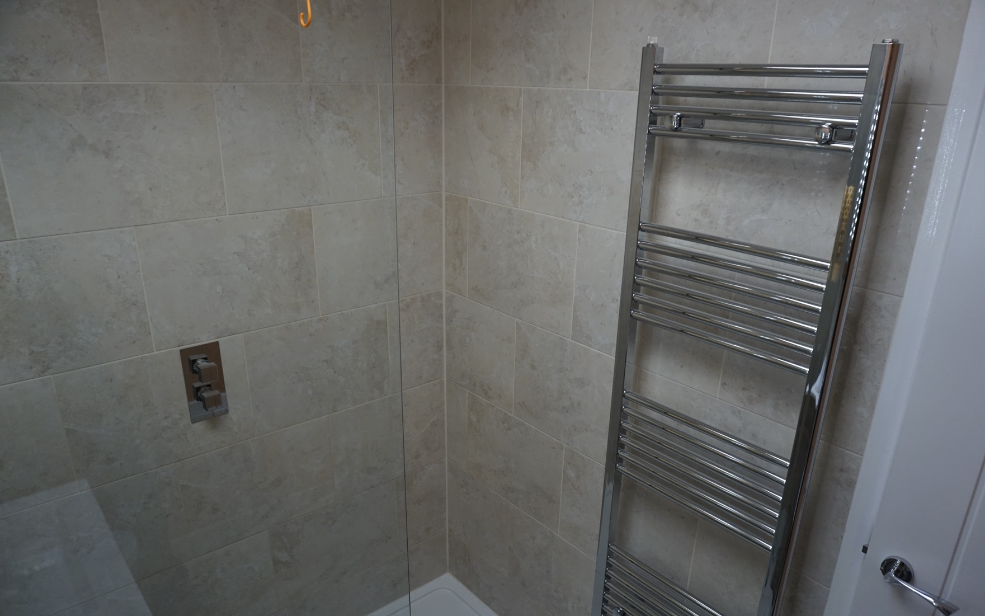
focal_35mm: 25
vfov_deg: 49.2
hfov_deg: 72.5
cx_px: 500
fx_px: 671
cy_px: 335
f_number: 4
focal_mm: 16
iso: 500
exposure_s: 1/160
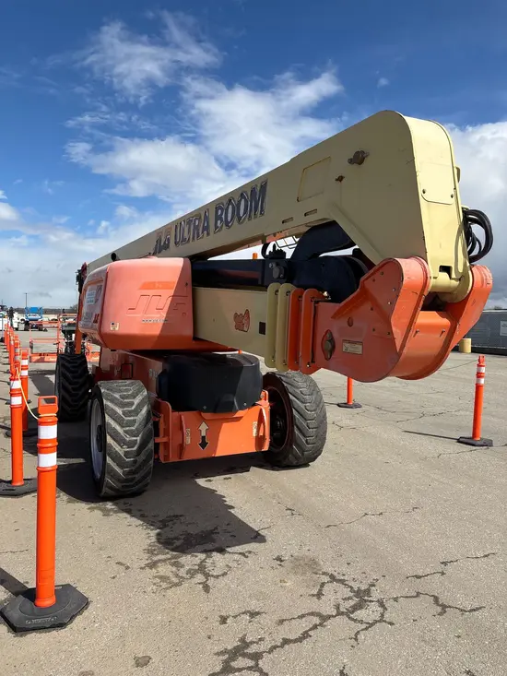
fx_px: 508
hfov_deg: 53.1
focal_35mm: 26
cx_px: 254
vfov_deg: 67.3
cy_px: 338
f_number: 1.6
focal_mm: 5.96
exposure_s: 1/4425
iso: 50
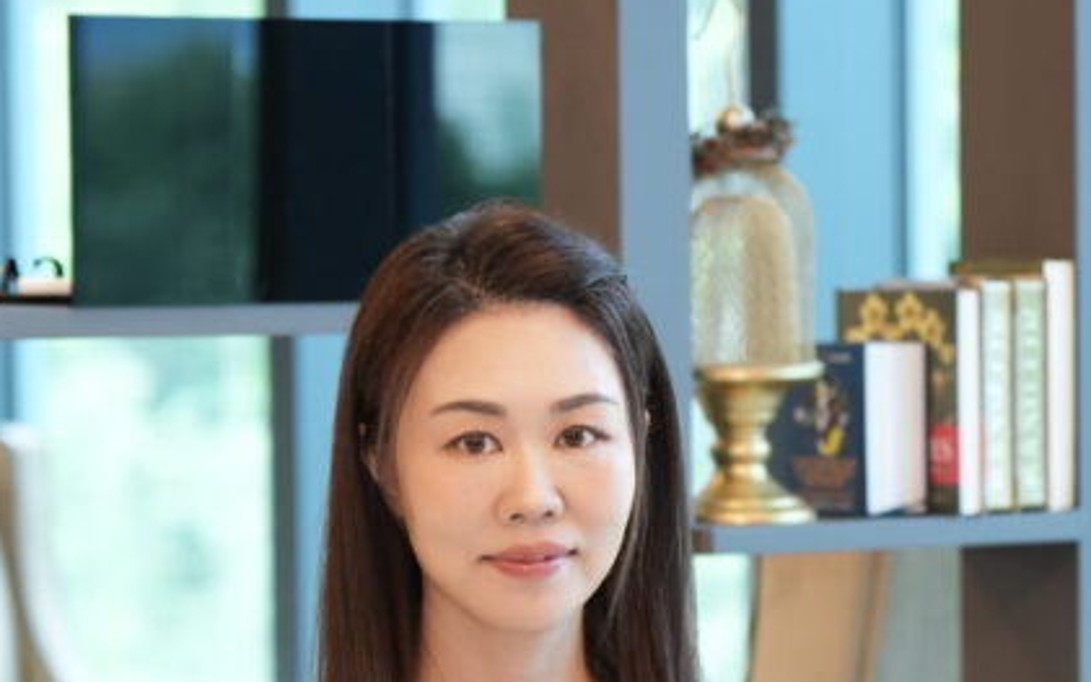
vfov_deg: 6.8
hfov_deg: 10.9
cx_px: 466
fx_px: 5738
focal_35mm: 193
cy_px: 744
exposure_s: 1/125
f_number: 3.2
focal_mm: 70
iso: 1000
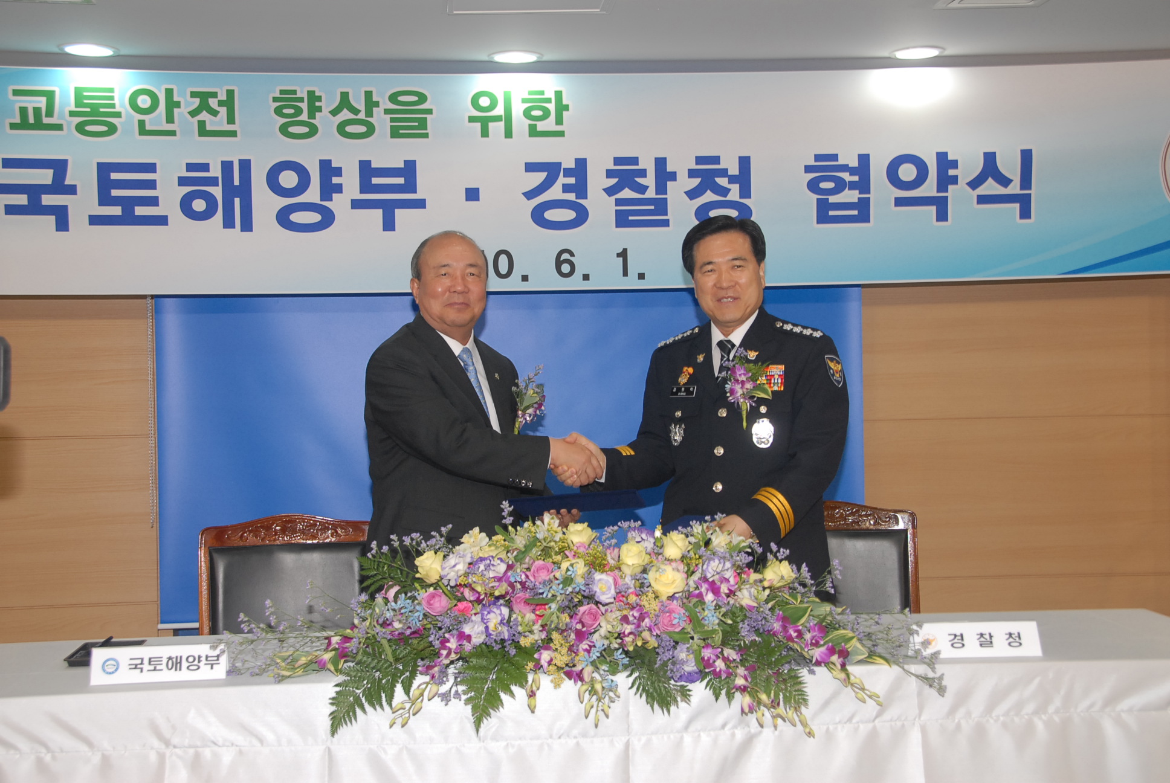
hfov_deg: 41.1
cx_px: 585
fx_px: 1562
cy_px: 392
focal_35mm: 48
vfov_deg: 28.2
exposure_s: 1/60
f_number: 5.6
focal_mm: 32
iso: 400
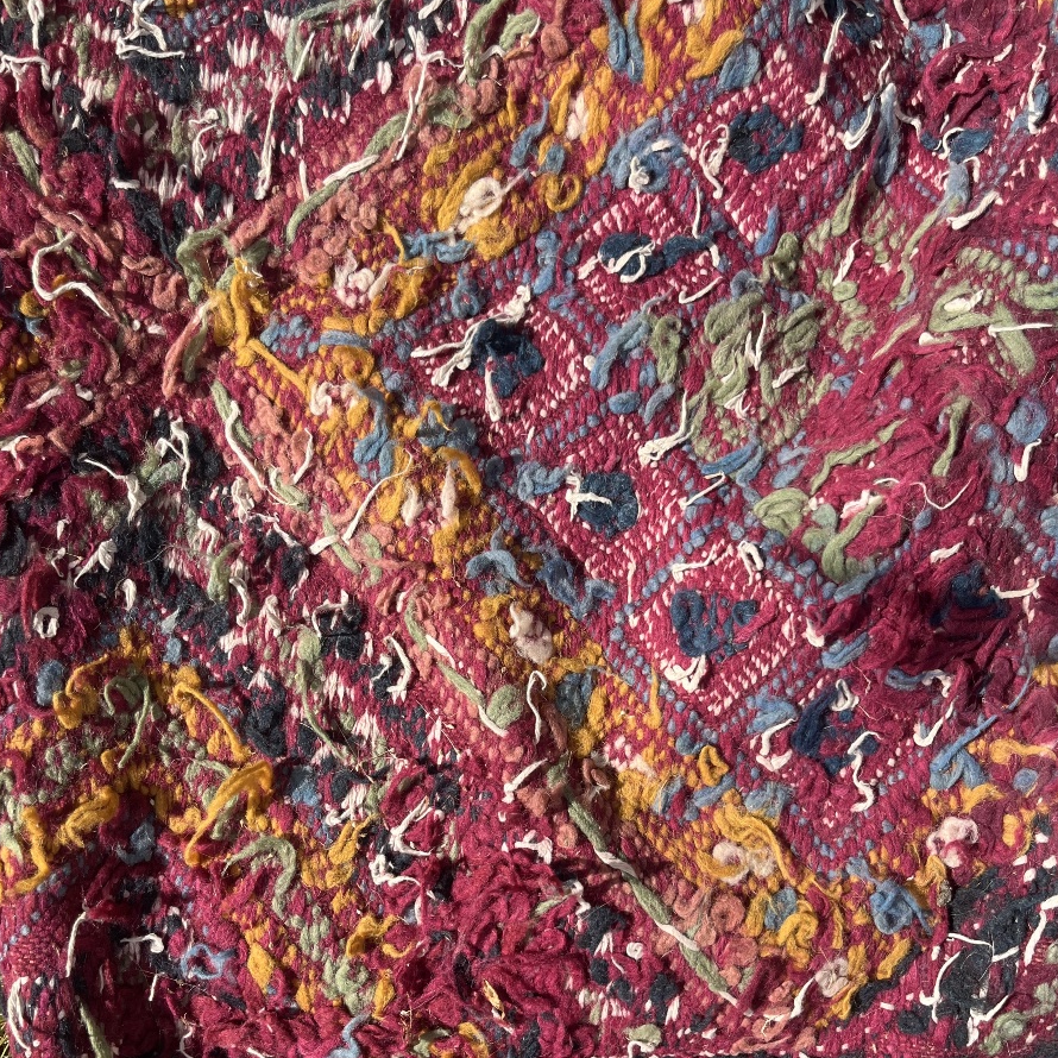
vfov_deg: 52.1
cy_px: 647
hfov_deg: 52.5
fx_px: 1072
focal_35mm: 31
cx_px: 525
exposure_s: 1/1957
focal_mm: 5.1
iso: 50
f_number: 1.6
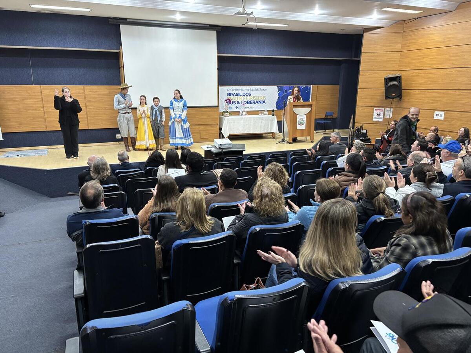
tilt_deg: -13.7
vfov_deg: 53.1
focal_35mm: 26
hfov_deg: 67.3
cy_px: 176
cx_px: 236
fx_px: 354
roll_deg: +0.1
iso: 400
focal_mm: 5.96
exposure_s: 1/60
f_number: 1.6
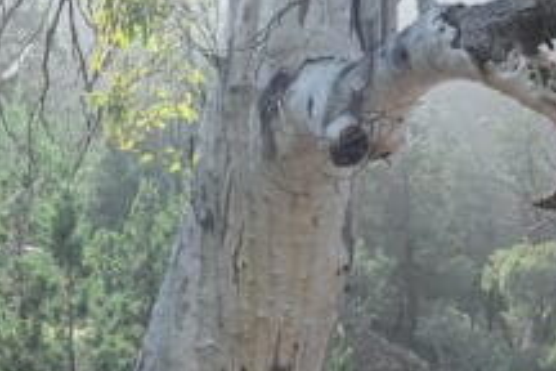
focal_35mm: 172
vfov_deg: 7.9
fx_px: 2656
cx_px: 577
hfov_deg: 11.8
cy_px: 497
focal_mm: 40
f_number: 14
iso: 400
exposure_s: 1/80
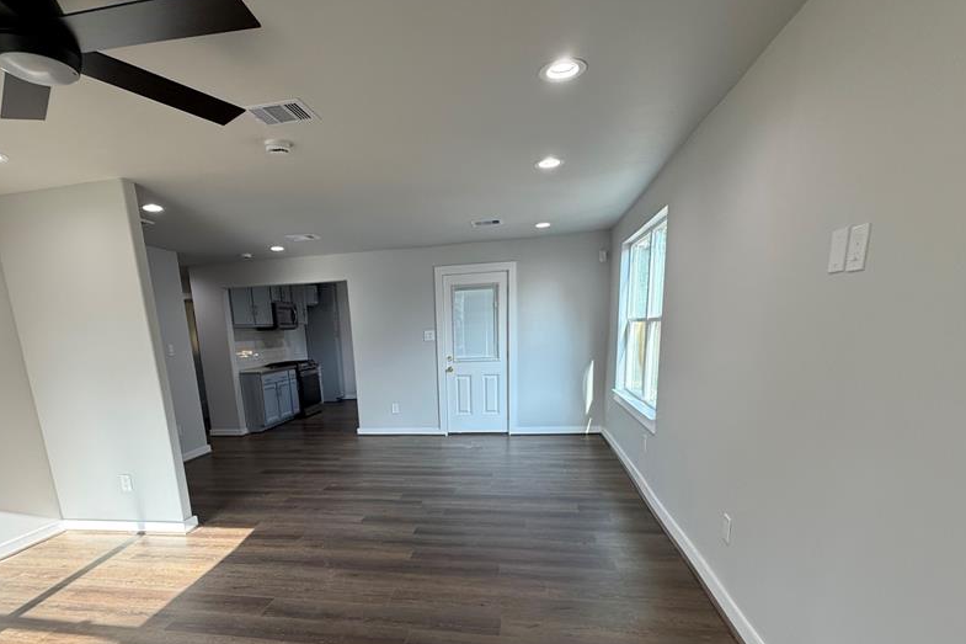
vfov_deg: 61.9
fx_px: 510
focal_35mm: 19
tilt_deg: -12.8
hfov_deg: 86.5
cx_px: 422
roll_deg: +1.5
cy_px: 459
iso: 80
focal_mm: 2.22
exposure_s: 1/120
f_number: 2.2
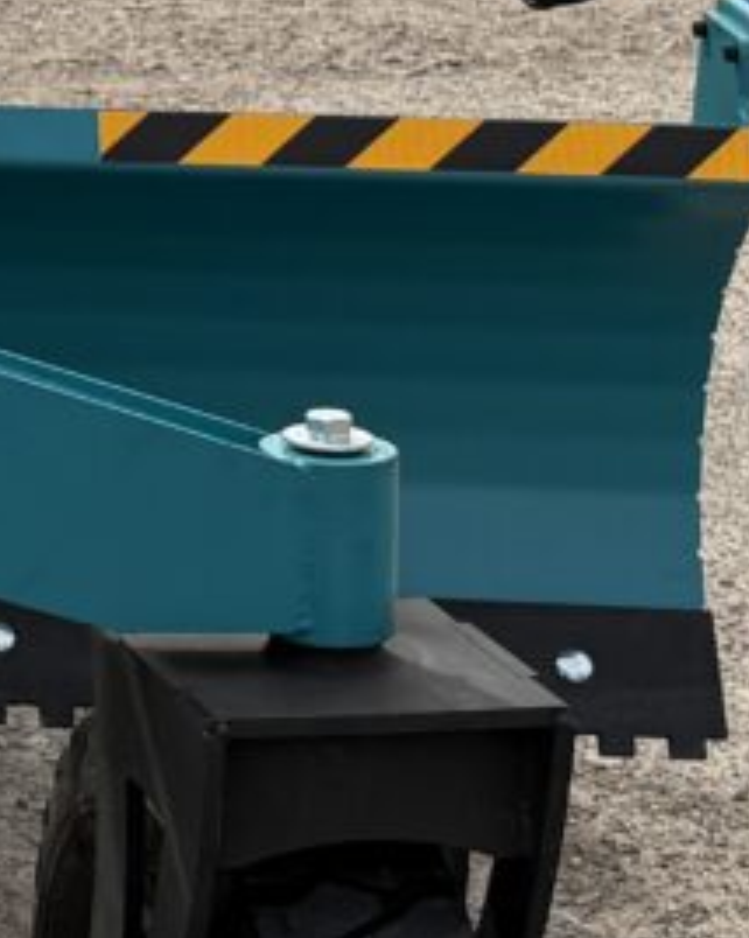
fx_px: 3884
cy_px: 35
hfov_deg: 9.8
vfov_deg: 13.6
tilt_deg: -13.7
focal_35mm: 140
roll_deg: +0.3
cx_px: -973
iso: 80
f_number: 1.78
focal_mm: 6.76
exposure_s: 1/4673
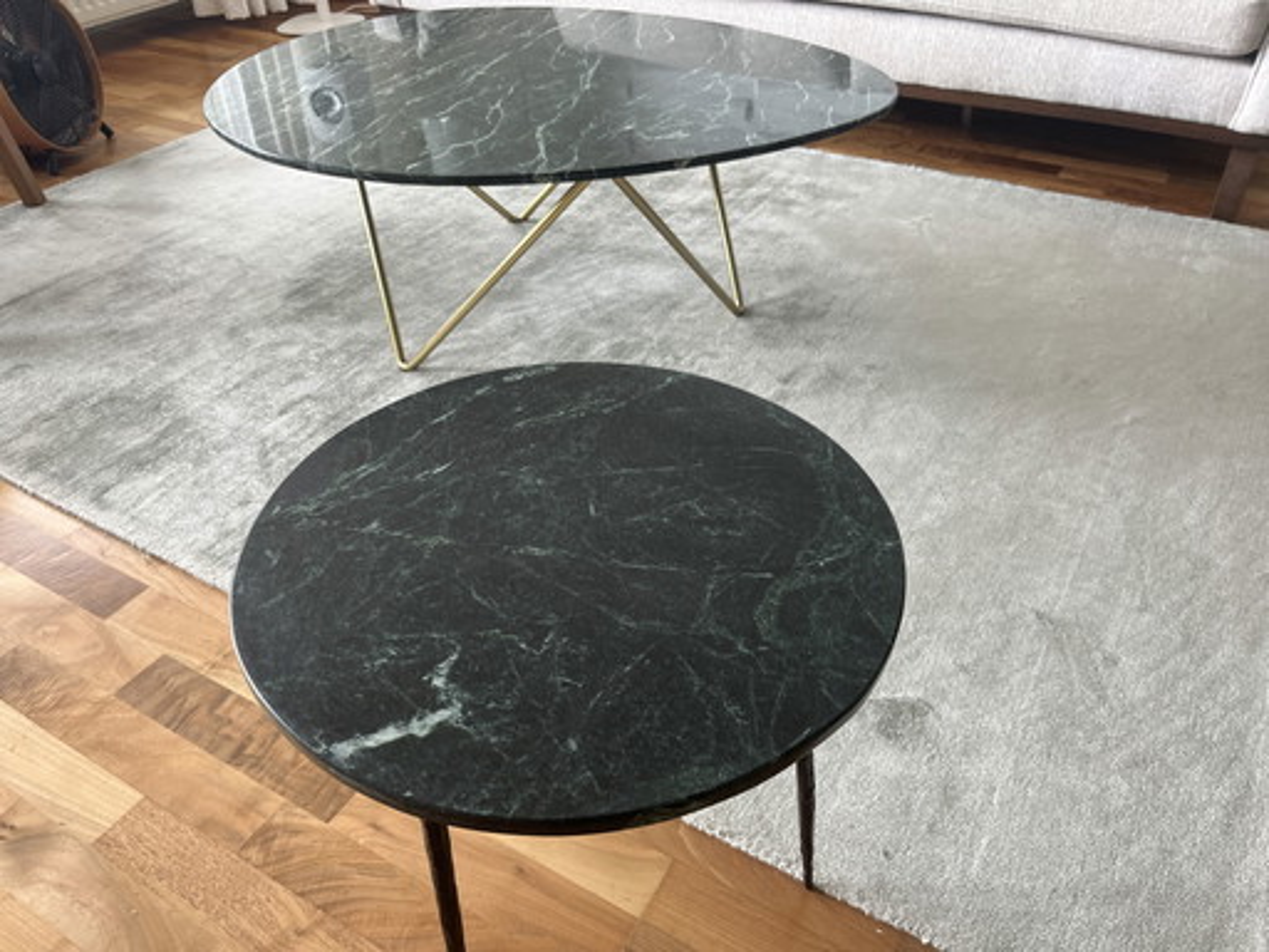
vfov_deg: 53.1
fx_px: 953
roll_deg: +1.8
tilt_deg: -38.6
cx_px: 634
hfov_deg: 67.3
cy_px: 476
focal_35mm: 26
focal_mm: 5.1
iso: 100
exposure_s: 1/121
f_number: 1.6
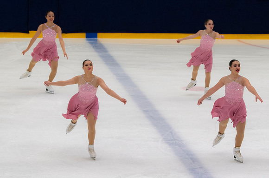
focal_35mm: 201
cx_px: 79
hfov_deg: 10.2
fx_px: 1501
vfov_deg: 6.8
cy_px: 93
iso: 900
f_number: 5.6
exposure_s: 1/320
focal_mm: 95
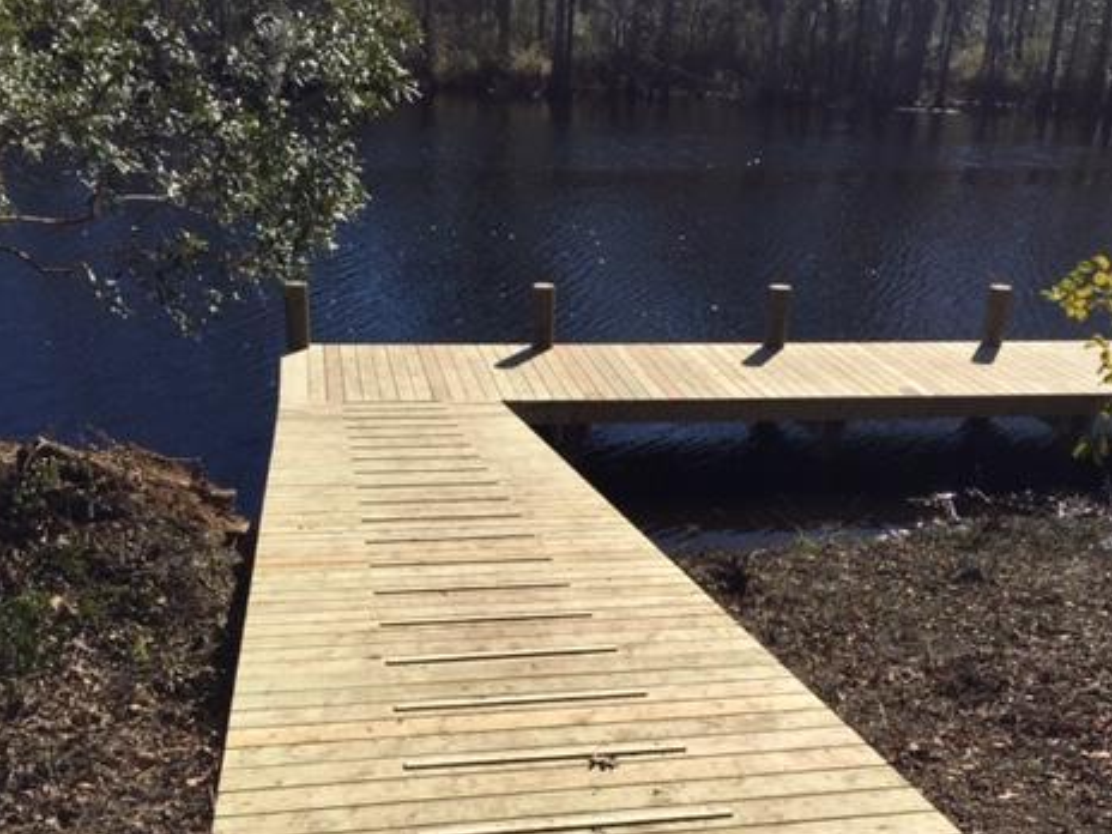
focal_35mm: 40
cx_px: 592
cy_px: 530
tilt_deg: -23.2
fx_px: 1285
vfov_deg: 35.7
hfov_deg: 46.8
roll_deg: -4.5
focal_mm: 4.15
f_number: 2.2
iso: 32
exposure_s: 1/3049
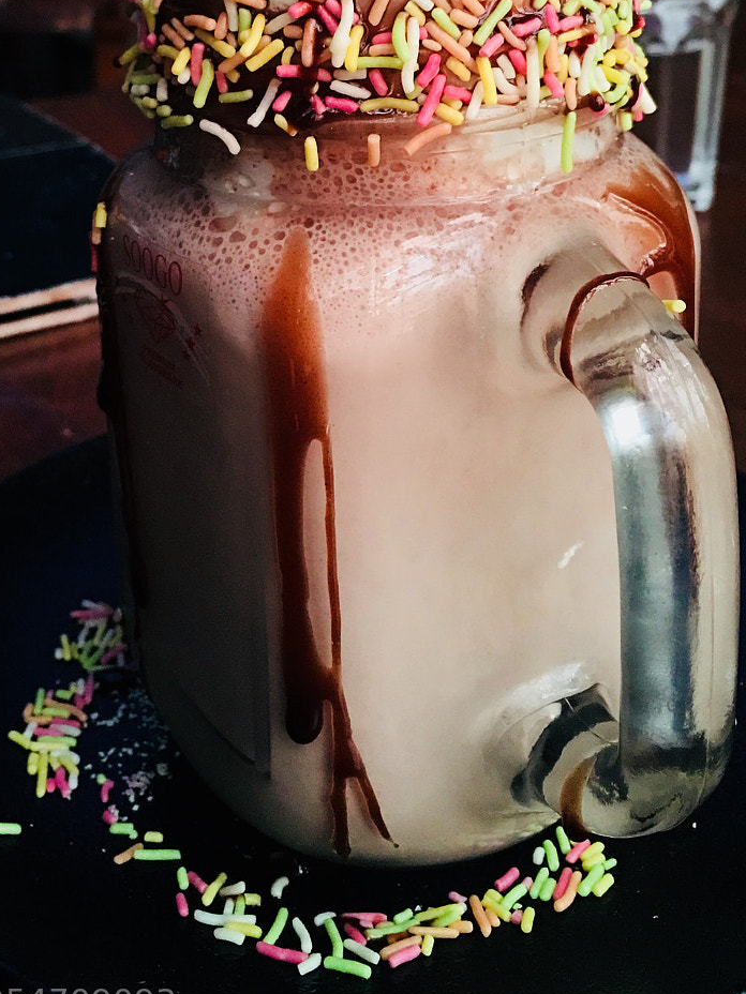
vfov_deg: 37.1
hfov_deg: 28.9
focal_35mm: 50
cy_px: 228
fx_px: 1437
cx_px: 257
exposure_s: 1/17
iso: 100
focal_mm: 4.15
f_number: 2.2
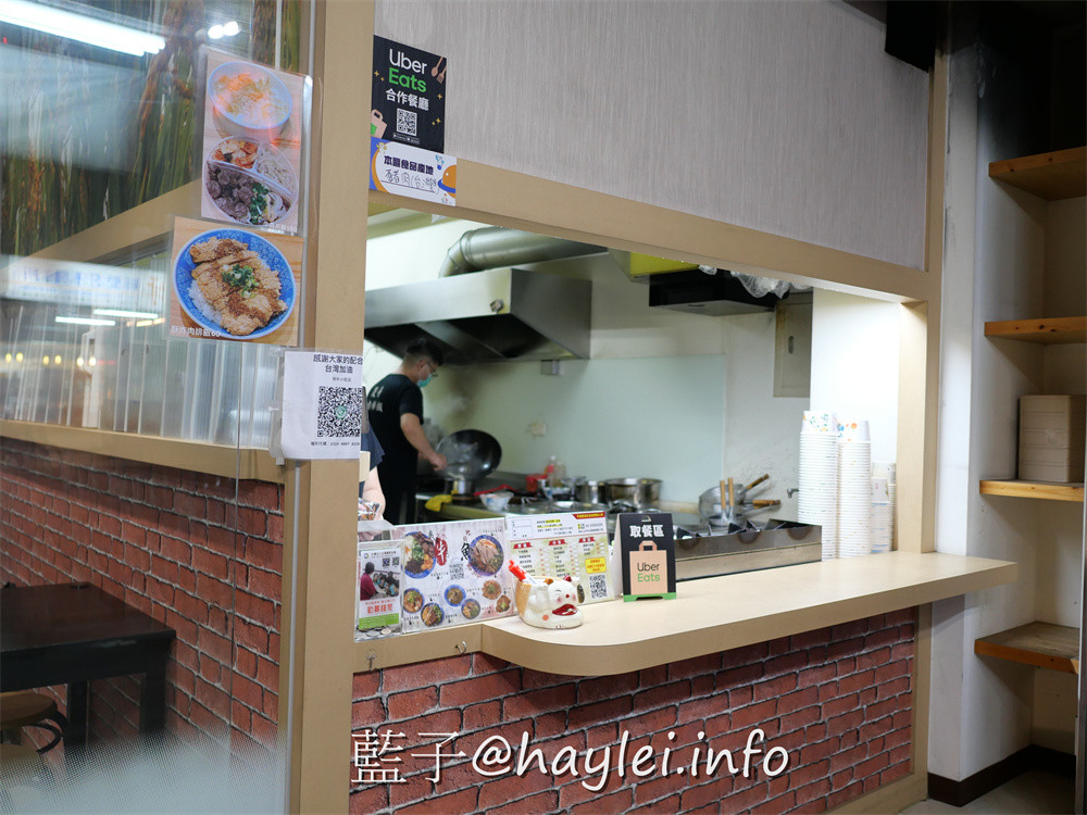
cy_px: 408
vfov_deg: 46.8
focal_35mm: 30
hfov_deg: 60.0
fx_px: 942
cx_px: 544
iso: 640
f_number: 1.7
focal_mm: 15
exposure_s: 1/60
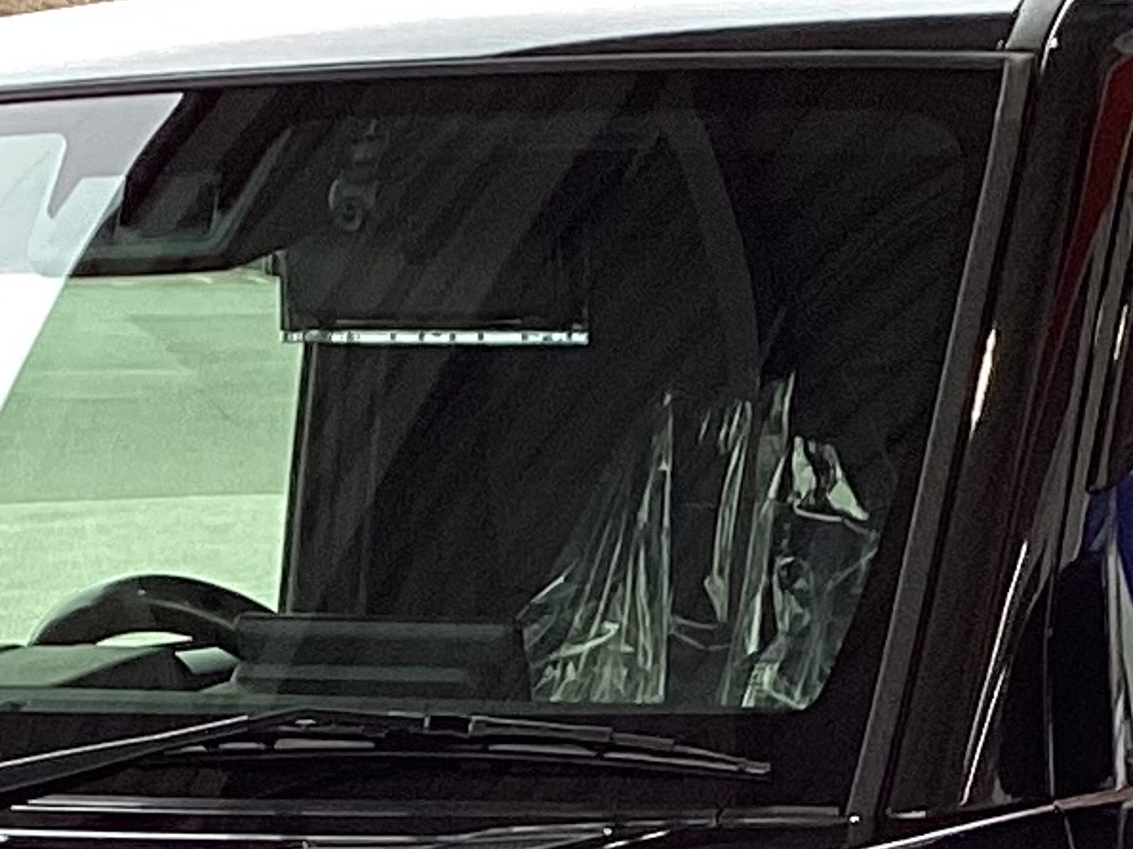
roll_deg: +2.2
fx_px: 5563
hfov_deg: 11.6
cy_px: 1807
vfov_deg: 8.2
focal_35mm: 170
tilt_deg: -15.9
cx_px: 651
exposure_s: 1/120
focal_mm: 3.3
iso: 80
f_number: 2.4
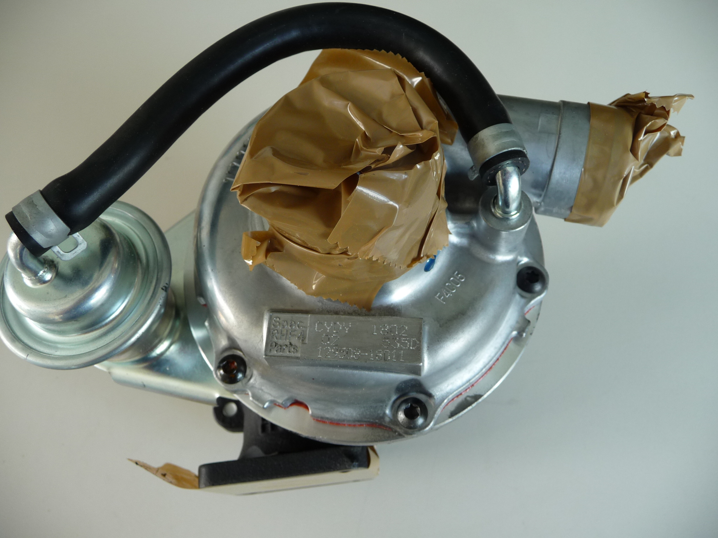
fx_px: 581
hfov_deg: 63.4
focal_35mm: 28
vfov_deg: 49.7
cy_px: 269
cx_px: 359
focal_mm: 4.7
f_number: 3.3
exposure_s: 1/30
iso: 100
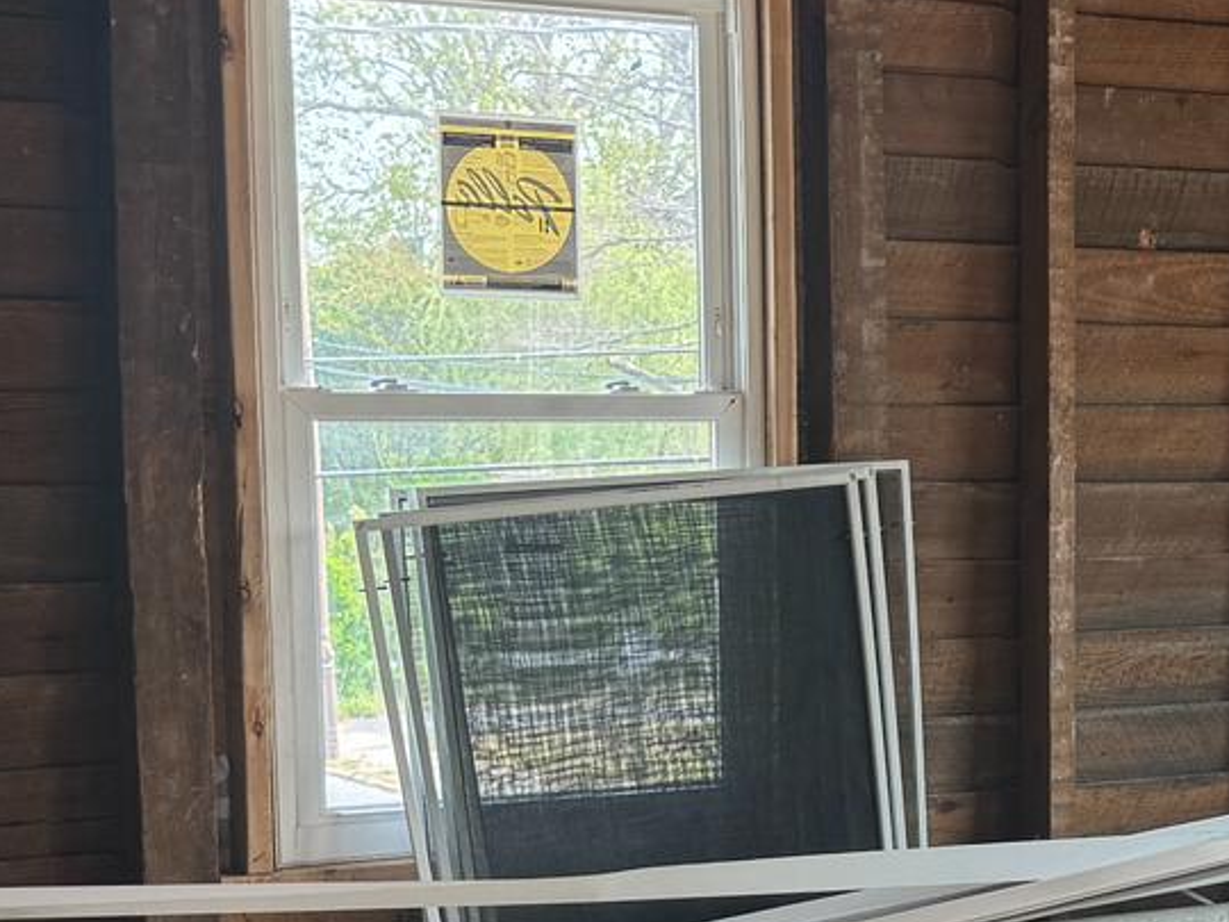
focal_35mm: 91
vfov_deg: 16.1
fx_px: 3231
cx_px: 1265
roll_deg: -0.1
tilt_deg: -6.8
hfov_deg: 20.7
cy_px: 813
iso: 50
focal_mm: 6.76
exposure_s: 1/138
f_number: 1.78
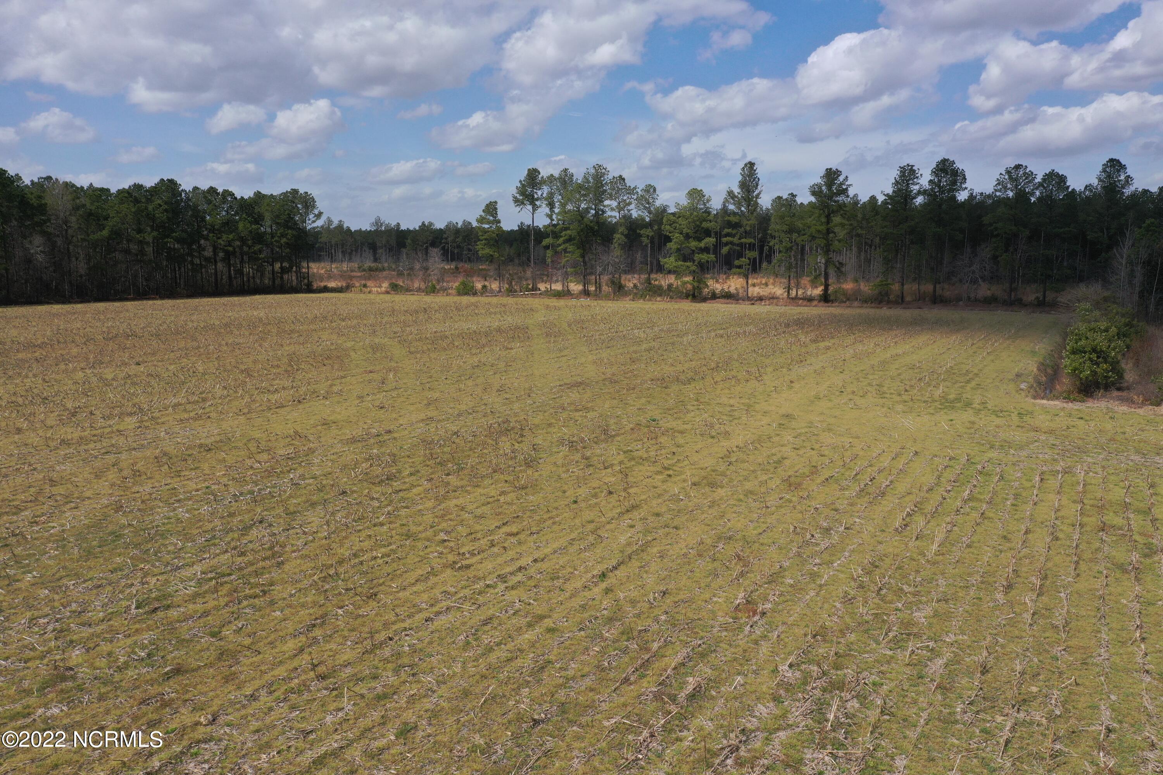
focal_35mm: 28
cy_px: 388
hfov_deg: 65.5
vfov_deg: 46.4
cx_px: 582
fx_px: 904
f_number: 5.6
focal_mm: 10.26
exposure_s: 1/800
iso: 100
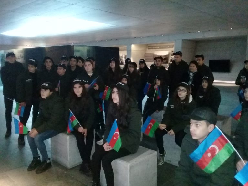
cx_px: 124
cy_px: 93
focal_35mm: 31
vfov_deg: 45.4
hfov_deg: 58.4
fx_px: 222
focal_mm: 3.3
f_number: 2.2
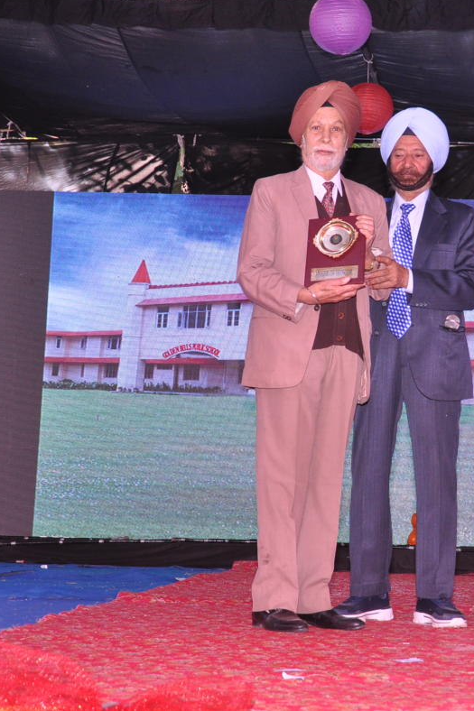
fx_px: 1442
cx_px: 374
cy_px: 354
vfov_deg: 27.7
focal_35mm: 73
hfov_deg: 18.5
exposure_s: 1/125
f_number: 6.3
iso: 640
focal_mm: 32
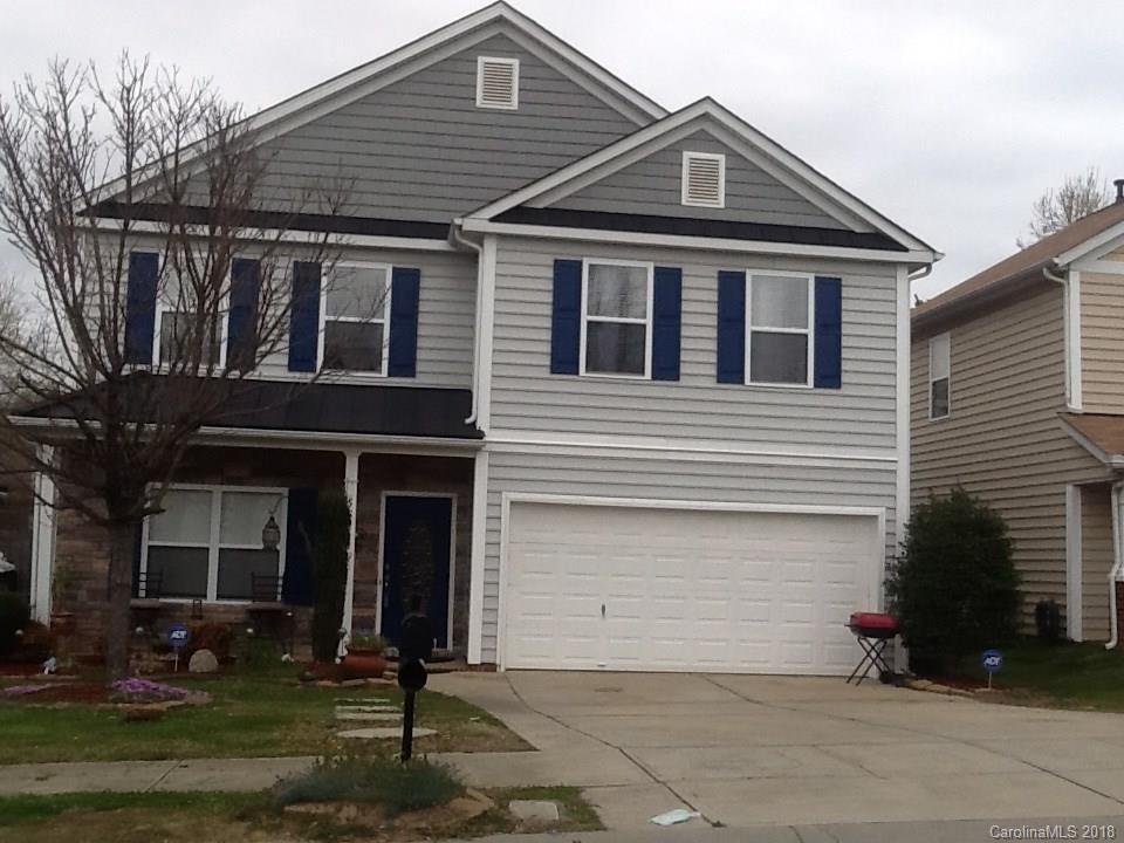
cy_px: 422
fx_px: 1429
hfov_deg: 42.9
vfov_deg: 32.9
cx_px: 562
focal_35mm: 44
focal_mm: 2.03
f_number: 2.4
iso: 40
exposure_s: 1/1337
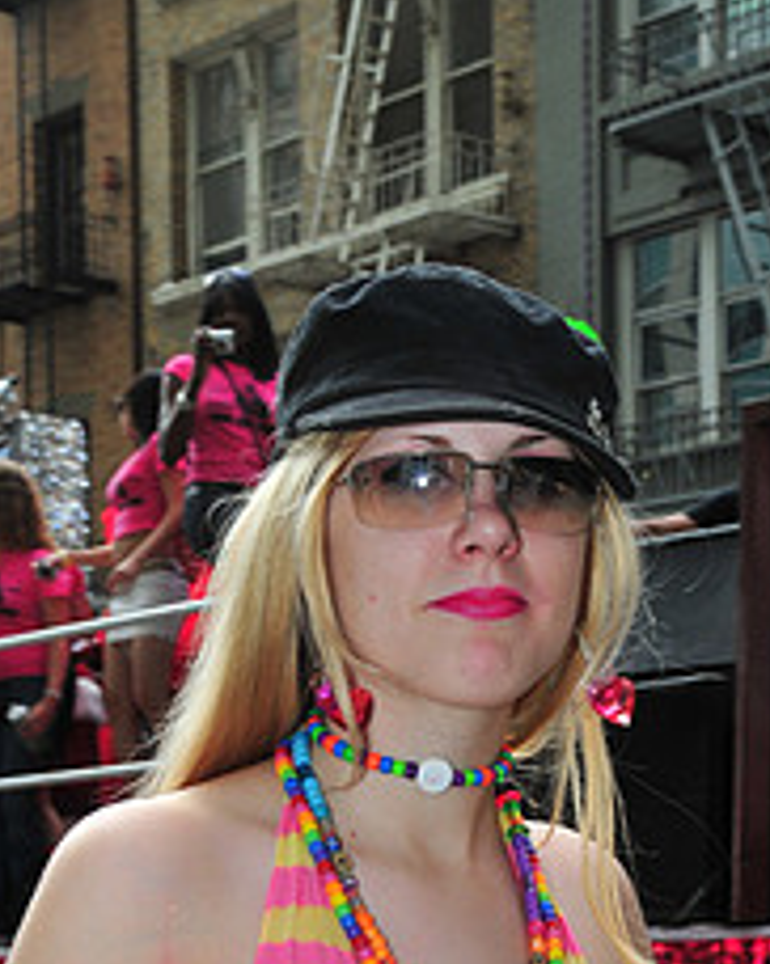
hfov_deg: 16.5
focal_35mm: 93
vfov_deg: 19.8
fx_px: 2653
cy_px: 1044
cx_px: 531
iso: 200
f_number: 8
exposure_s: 1/250
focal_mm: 26
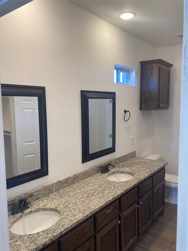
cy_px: 126
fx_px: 203
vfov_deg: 63.4
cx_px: 94
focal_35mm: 28
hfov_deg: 49.7
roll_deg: -0.2
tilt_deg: -5.4
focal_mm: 3.99
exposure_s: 1/60
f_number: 1.8
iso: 50
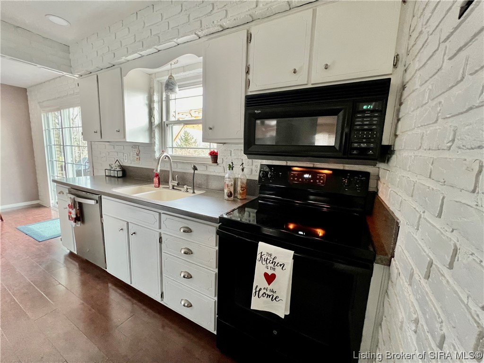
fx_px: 182
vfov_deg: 89.9
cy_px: 182
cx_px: 242
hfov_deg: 106.2
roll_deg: -2.0
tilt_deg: -8.7
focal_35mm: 13
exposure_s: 1/60
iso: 500
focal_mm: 1.57
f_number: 1.8
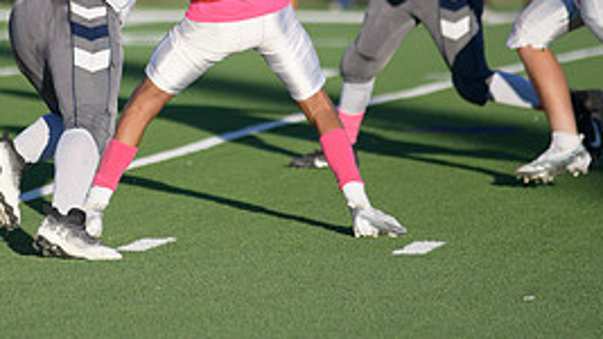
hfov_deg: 4.7
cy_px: -17
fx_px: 7273
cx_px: 183
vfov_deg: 2.7
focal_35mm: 455
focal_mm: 200
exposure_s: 1/5000
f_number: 2.8
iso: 280
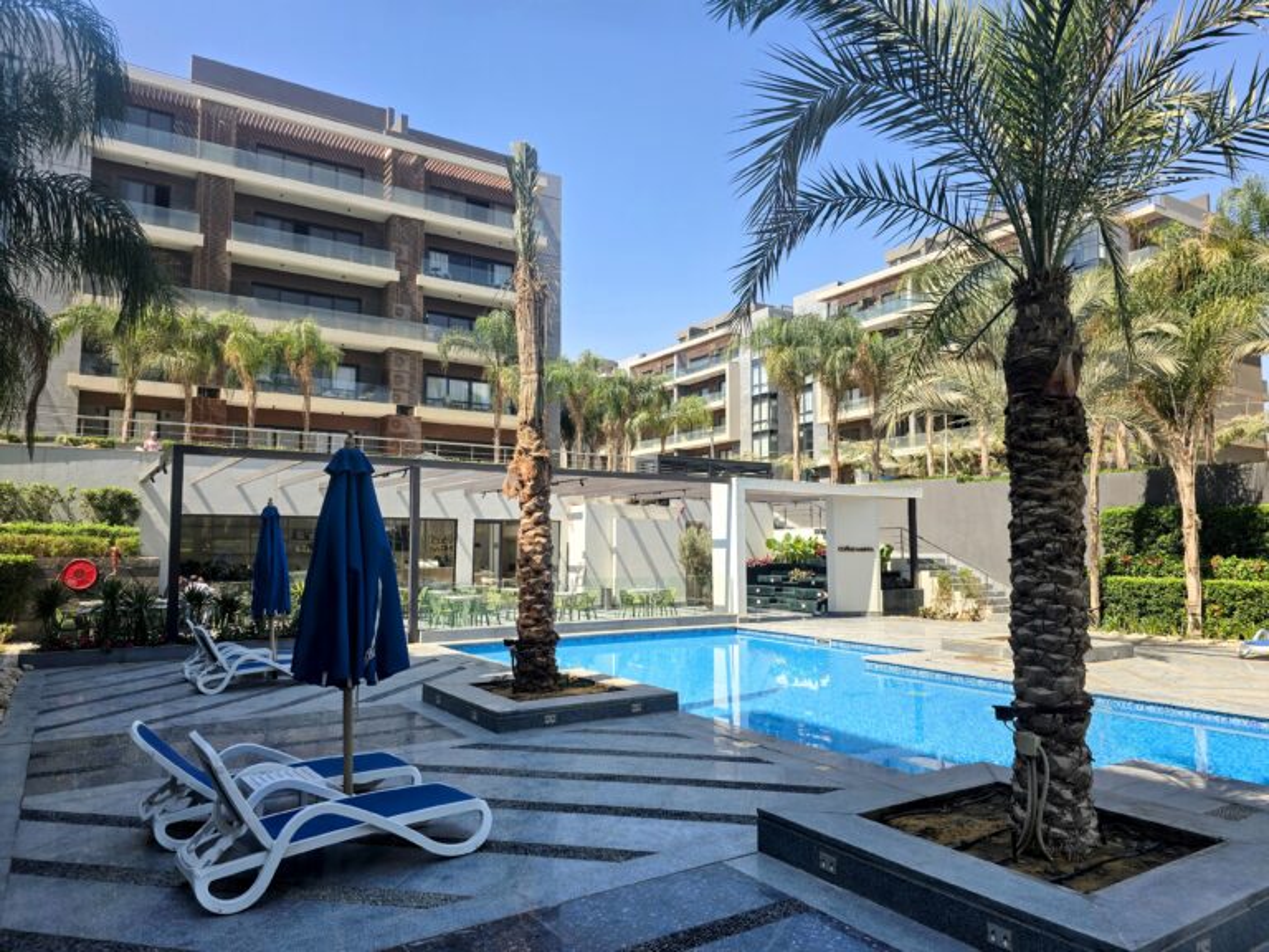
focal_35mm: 23
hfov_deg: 73.9
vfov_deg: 58.9
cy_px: 476
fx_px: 843
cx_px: 634
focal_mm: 6.3
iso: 12
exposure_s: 1/479
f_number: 1.7
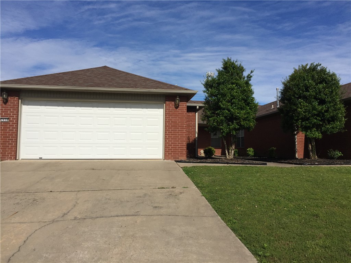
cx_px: 176
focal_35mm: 29
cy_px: 132
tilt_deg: +8.3
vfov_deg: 48.2
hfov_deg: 61.7
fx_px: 294
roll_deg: -2.0
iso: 32
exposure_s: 1/4405
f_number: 2.2
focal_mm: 4.15
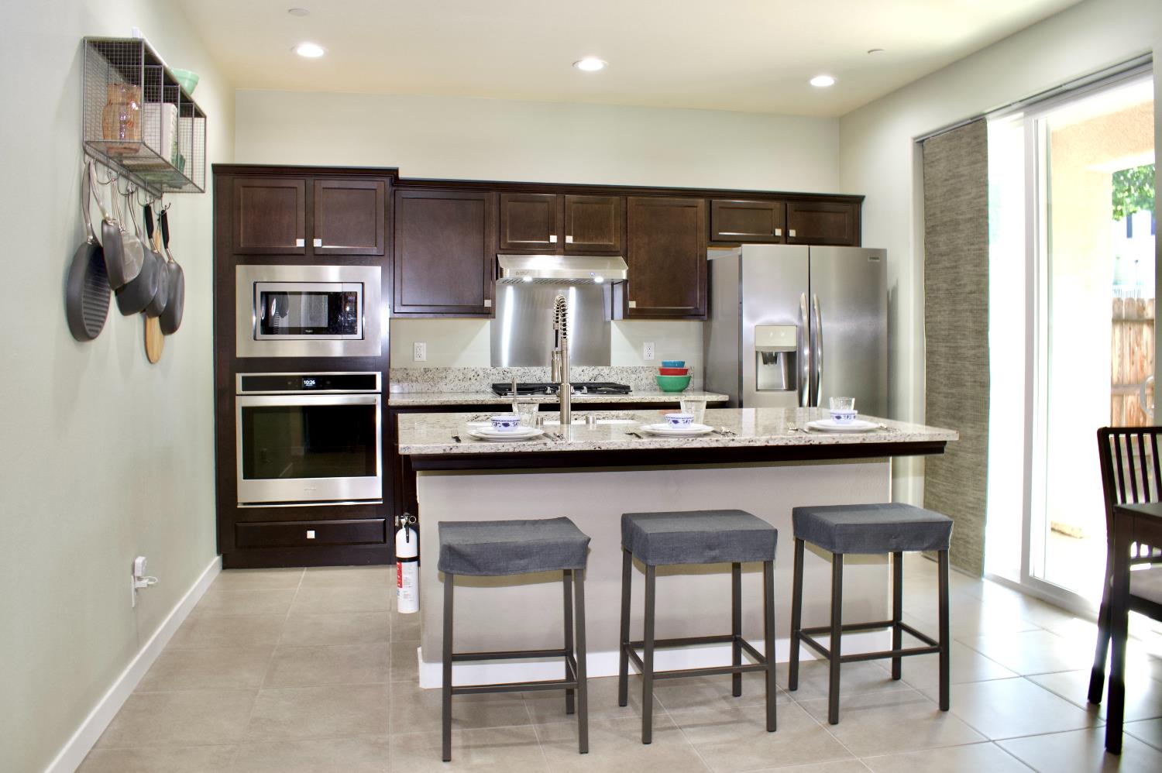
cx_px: 581
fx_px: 871
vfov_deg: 47.9
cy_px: 386
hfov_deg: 67.4
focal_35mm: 27
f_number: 8
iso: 400
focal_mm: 18
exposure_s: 1/13
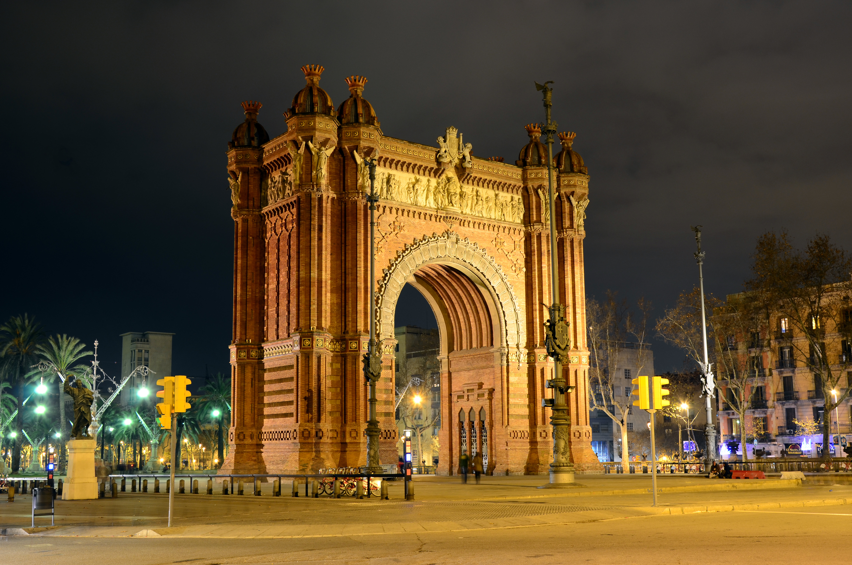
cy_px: 282
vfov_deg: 34.1
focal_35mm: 39
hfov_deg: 49.6
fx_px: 921
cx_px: 426
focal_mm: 26
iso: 200
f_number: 8
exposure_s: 5
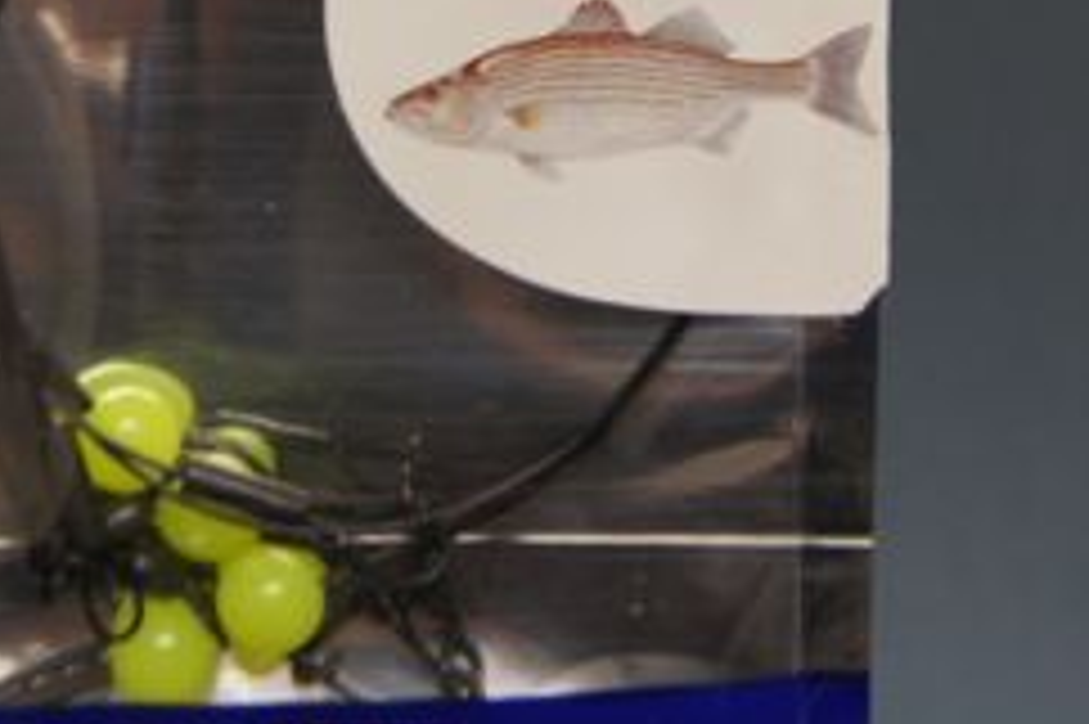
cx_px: 608
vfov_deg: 12.4
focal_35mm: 108
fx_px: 3265
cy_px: -90
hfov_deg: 18.9
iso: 400
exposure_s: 1/40
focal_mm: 26
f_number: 4
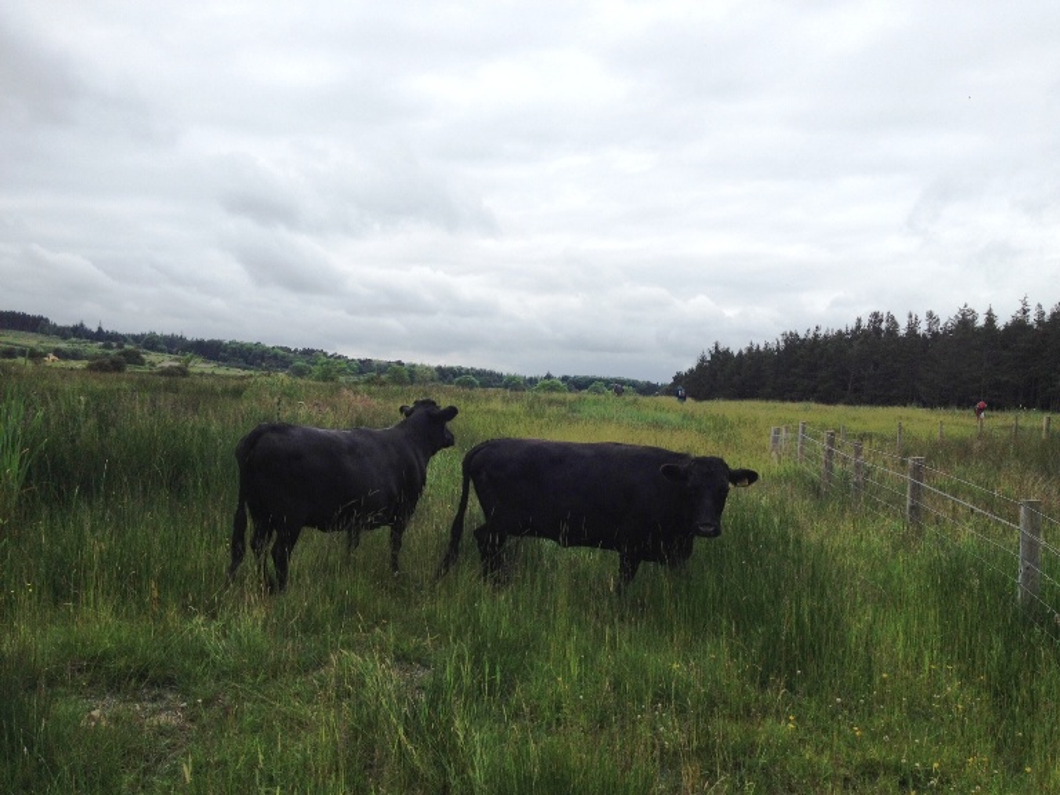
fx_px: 1072
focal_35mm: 35
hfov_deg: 52.6
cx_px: 530
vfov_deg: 40.7
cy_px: 398
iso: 50
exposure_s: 1/1416
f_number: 2.4
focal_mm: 4.28
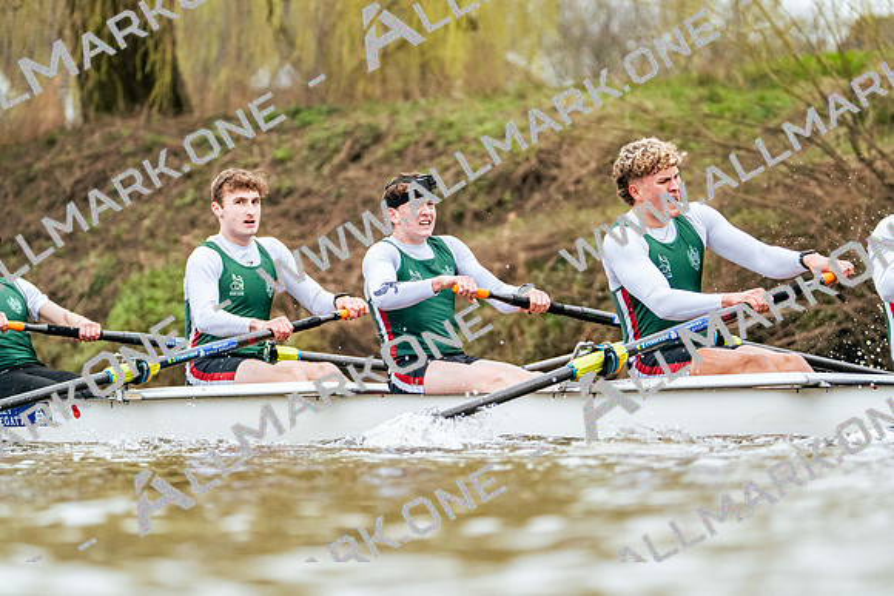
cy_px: 298
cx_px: 447
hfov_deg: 7.4
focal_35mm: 277
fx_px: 6880
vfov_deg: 5.0
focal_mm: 277
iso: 5000
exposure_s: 1/2000
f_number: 6.3
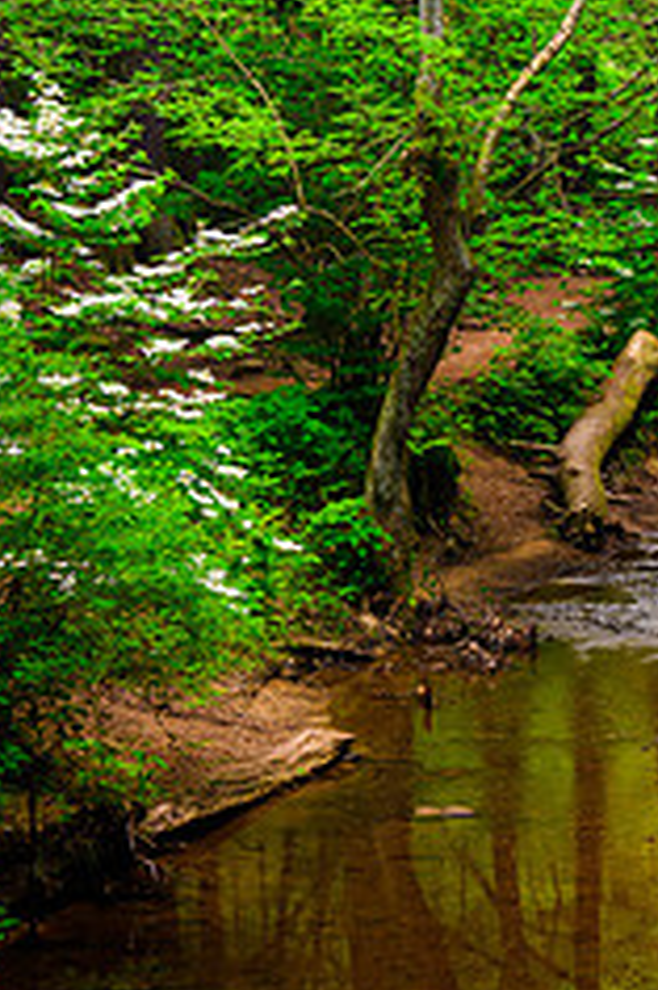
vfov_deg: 15.4
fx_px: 3651
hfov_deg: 9.9
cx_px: 1018
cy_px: 279
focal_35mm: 133
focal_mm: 36
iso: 100
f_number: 11
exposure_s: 1/1.25
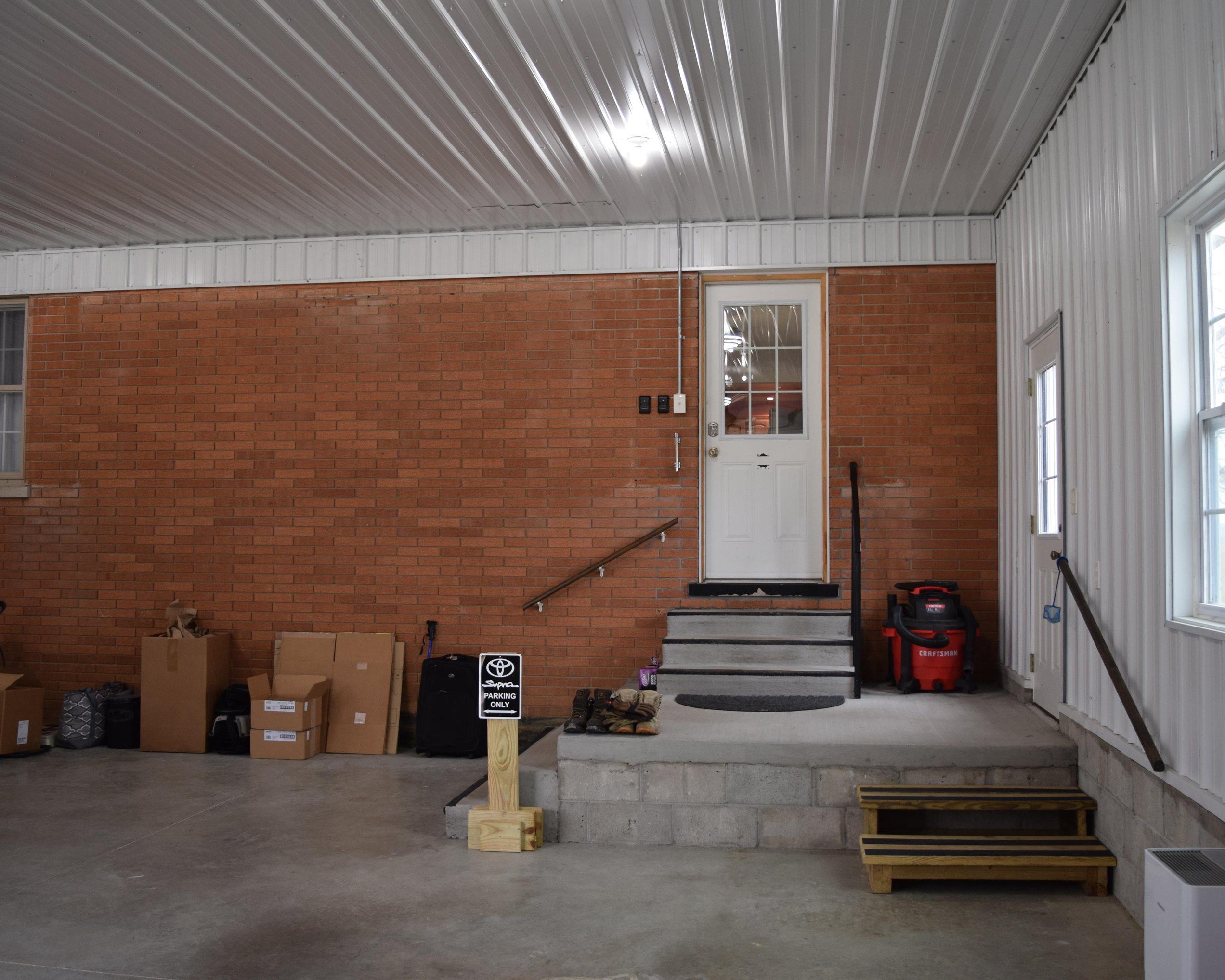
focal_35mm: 34
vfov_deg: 43.4
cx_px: 629
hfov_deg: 52.8
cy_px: 488
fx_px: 1233
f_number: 4
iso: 450
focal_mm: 20
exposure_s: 1/60
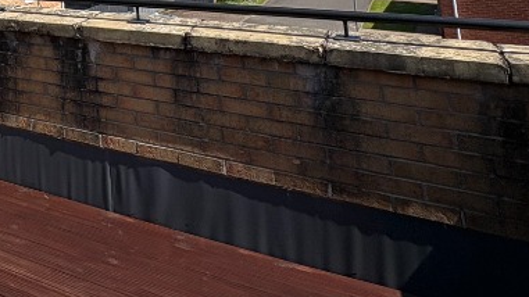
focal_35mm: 41
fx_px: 575
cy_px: -147
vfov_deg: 23.3
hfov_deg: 40.2
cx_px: -50
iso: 50
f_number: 2.2
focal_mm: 2.22
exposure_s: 1/2415
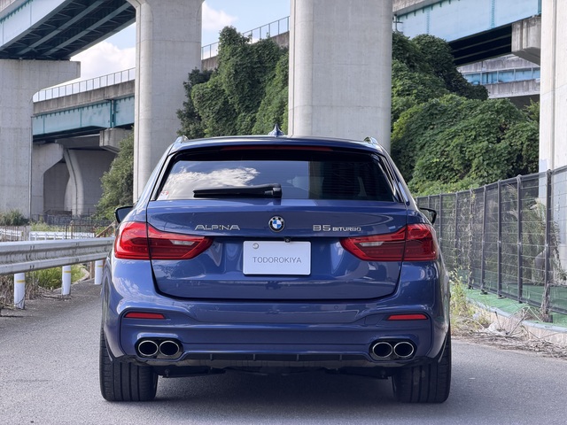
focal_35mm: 100
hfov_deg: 19.6
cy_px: 212
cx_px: 284
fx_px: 1638
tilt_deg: +1.1
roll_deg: -0.9
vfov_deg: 14.8
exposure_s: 1/167
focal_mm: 16.89
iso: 64
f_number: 2.8
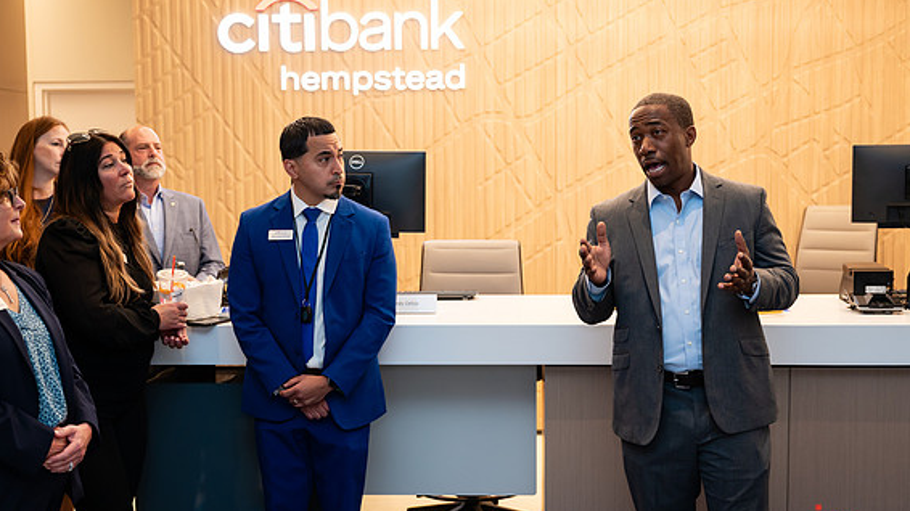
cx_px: 478
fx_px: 1158
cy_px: 268
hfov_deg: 42.9
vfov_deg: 24.9
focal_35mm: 48
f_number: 3.2
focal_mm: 43
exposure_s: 1/200
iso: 500
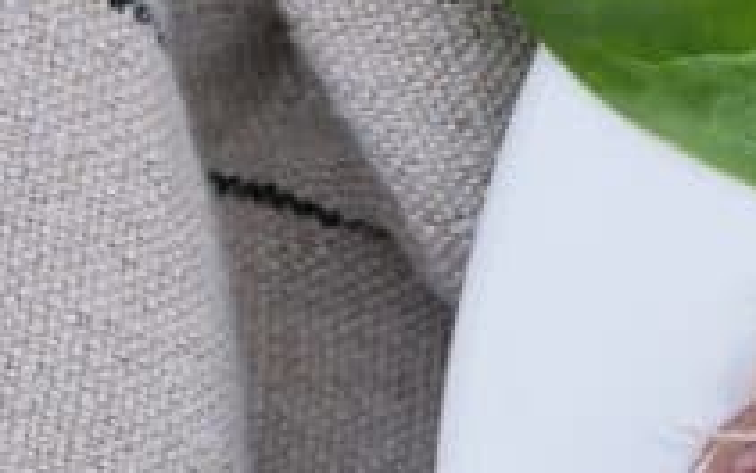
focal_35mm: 281
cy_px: 803
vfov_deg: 4.6
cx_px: 1175
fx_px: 5791
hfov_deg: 7.3
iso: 800
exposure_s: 1/320
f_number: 4.5
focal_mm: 35
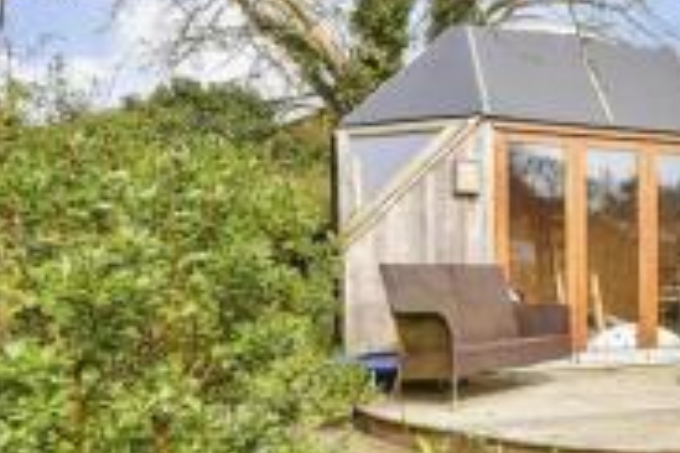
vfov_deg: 33.9
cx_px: 699
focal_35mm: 39
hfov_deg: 42.0
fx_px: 737
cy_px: 299
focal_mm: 10
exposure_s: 1/200
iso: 200
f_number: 8
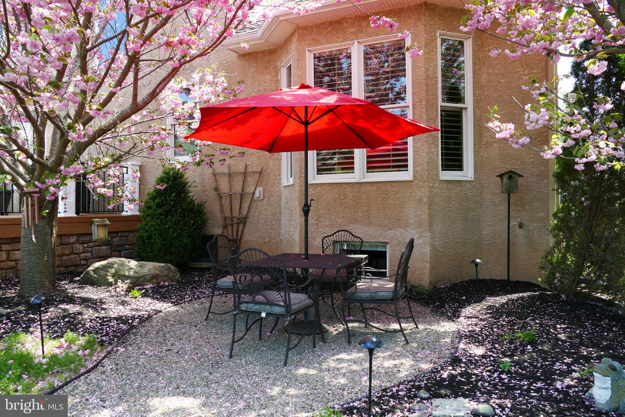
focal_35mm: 25
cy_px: 208
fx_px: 434
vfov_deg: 51.3
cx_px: 312
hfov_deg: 71.5
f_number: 2.8
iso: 125
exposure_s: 1/250
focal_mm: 9.12
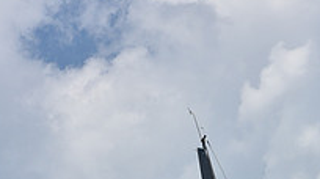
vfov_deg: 5.6
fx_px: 1771
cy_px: 444
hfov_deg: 10.3
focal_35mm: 209
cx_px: 299
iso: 250
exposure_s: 1/1250
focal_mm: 70
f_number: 9
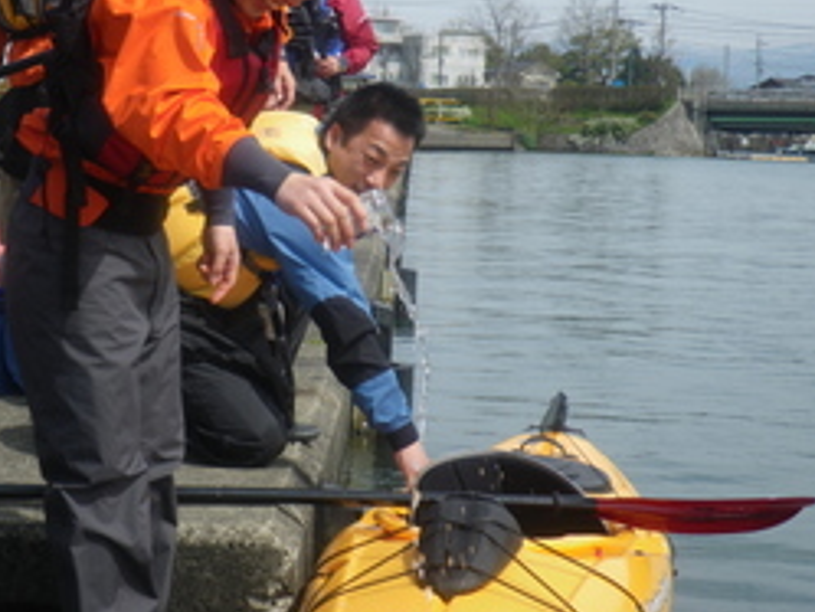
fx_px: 2049
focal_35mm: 87
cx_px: 337
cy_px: 205
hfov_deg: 22.5
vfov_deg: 16.9
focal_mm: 11.1
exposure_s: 1/320
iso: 50
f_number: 4.6
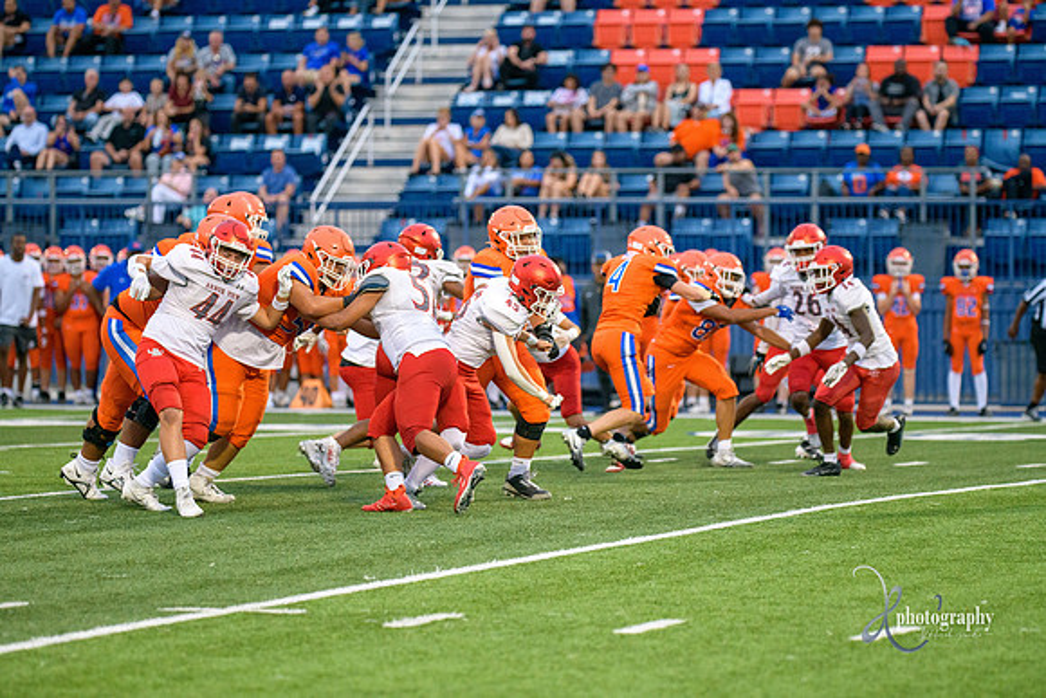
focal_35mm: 170
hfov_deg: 12.1
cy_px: 349
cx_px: 523
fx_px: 4940
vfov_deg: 8.1
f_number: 2.8
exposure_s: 1/2000
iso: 1600
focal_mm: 170
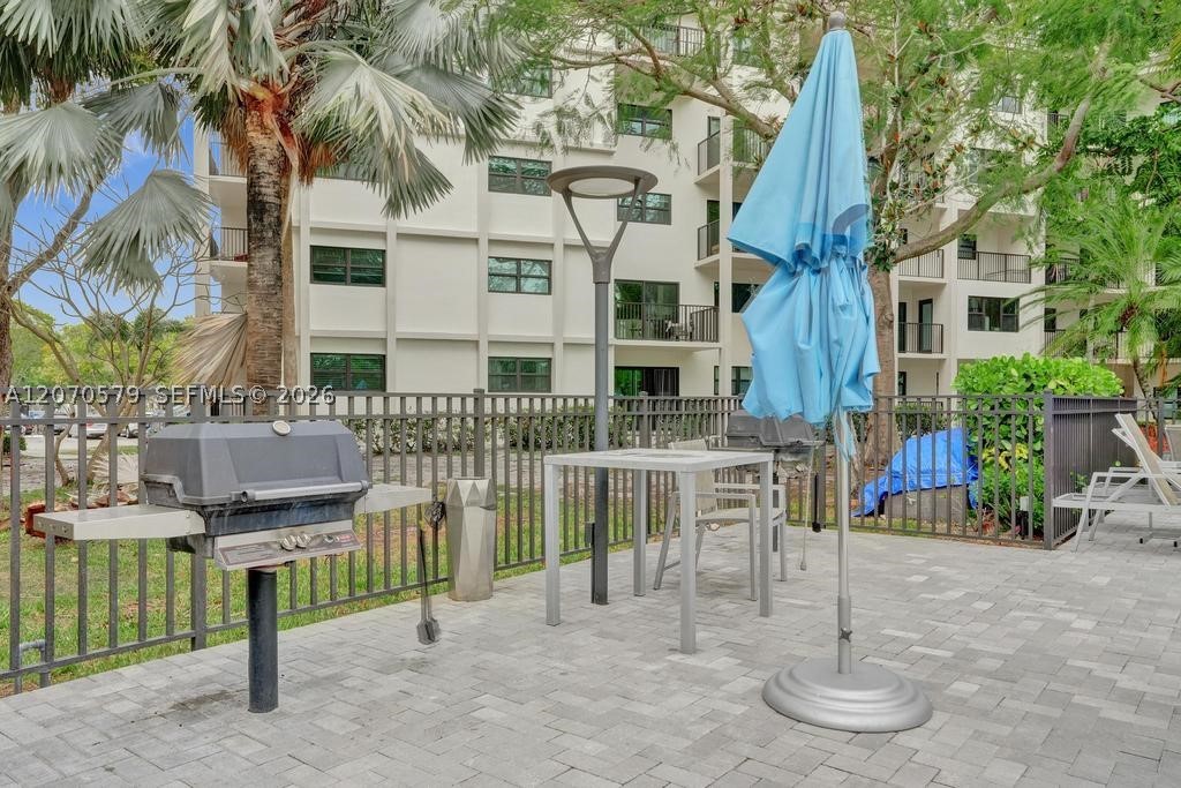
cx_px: 590
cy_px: 394
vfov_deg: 53.1
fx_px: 787
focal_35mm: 24
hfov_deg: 73.7
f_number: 13
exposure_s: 1/500
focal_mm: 24
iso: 1600
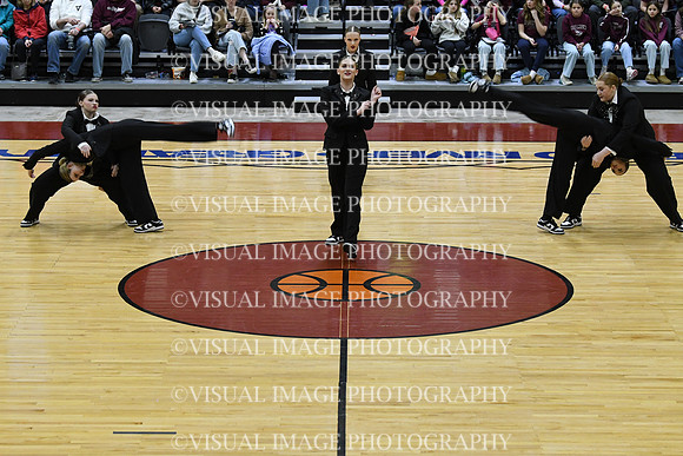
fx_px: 2125
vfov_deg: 12.2
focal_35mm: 112
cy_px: 228
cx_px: 342
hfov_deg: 18.3
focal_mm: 75
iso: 2500
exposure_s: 1/250
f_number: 4
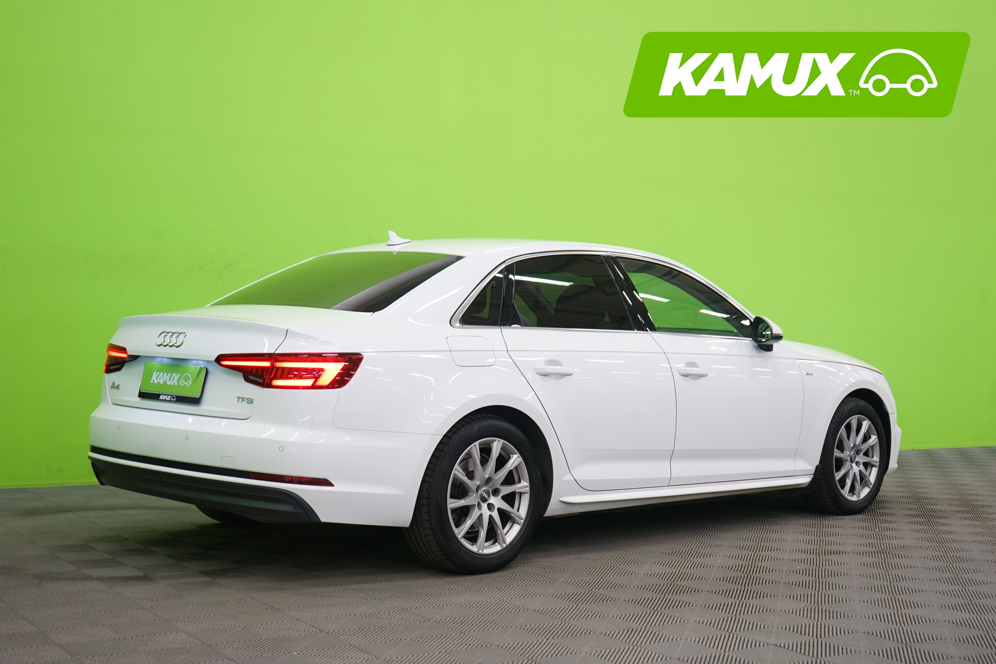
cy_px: 332
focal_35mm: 48
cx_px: 498
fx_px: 1328
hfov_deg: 41.1
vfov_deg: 28.1
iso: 400
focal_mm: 48
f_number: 5
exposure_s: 1/8
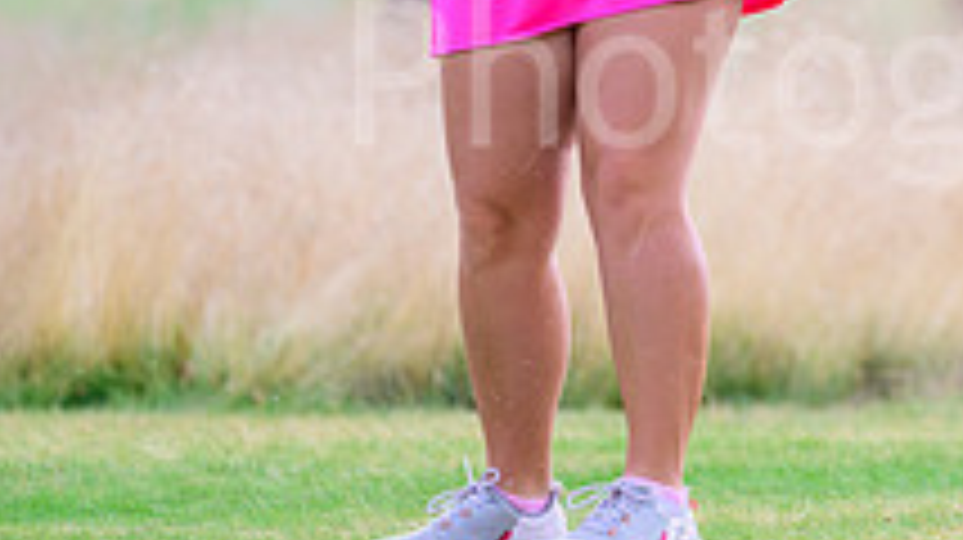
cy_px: -137
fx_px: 25388
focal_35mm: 995
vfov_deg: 1.2
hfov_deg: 2.2
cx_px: 936
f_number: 5.6
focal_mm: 350
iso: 500
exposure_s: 1/640
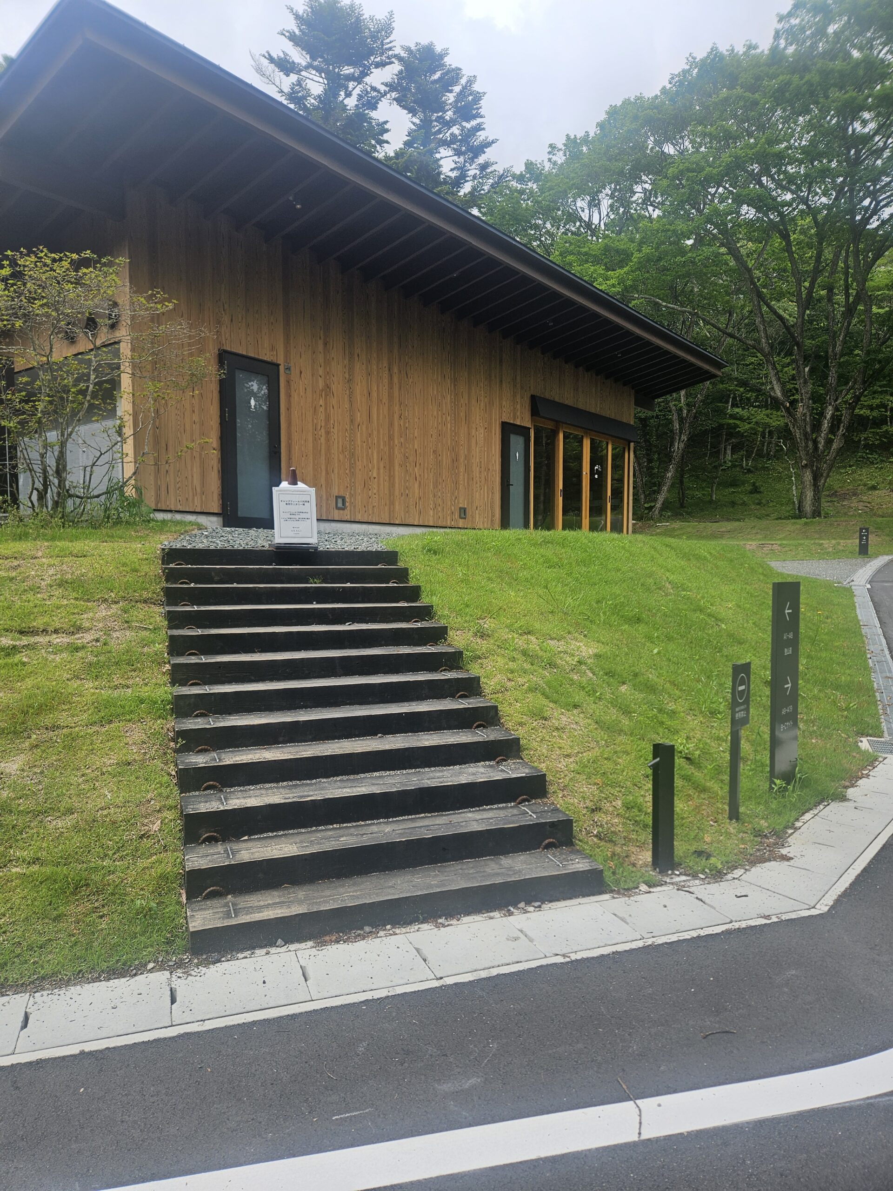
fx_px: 791
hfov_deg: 58.9
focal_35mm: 23
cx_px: 446
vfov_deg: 73.9
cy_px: 596
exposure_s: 1/868
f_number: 1.8
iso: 25
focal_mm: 5.4
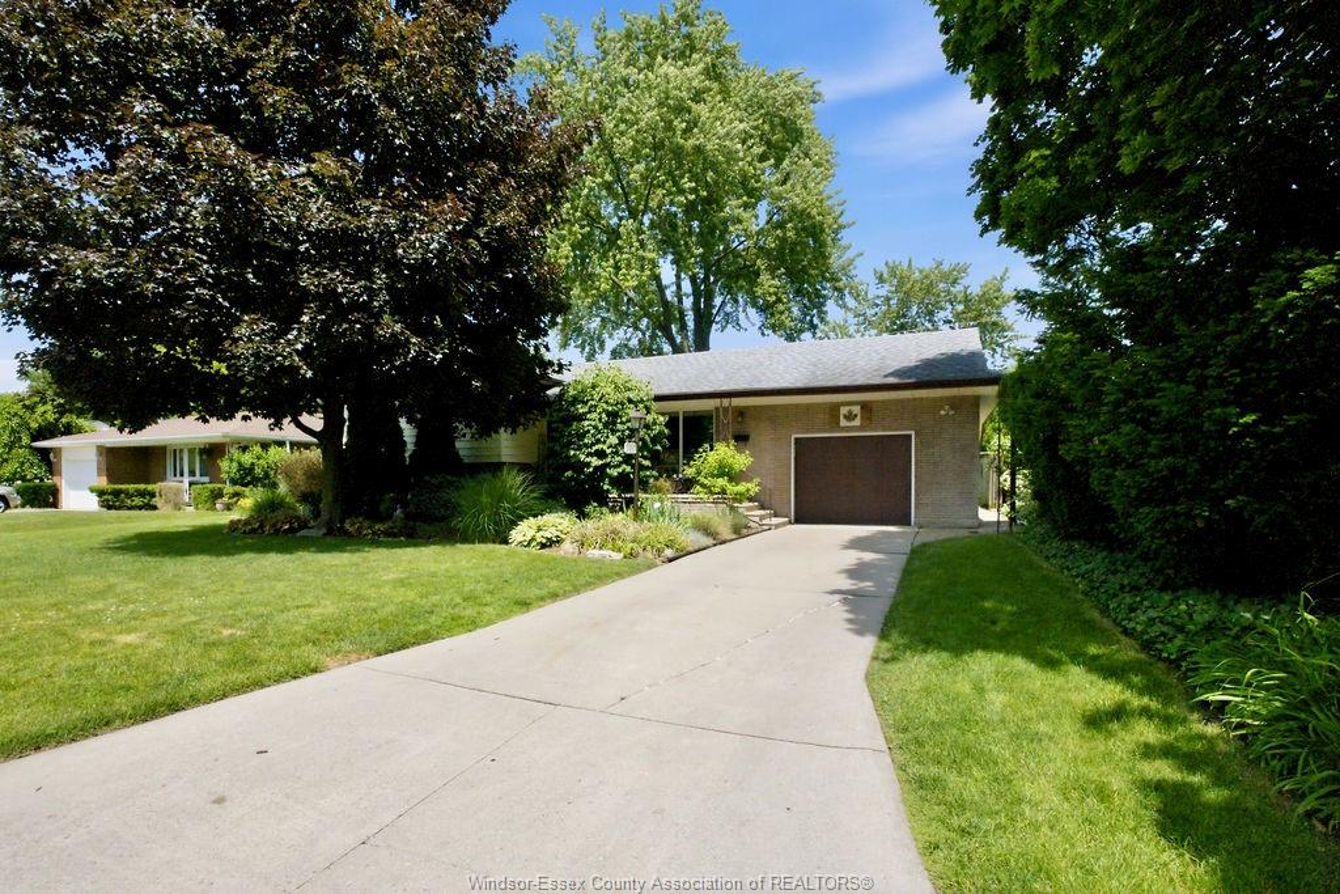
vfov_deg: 74.1
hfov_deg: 97.1
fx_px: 592
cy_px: 447
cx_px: 670
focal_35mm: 16
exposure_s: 1/5000
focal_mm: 10.6
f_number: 10
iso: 4000
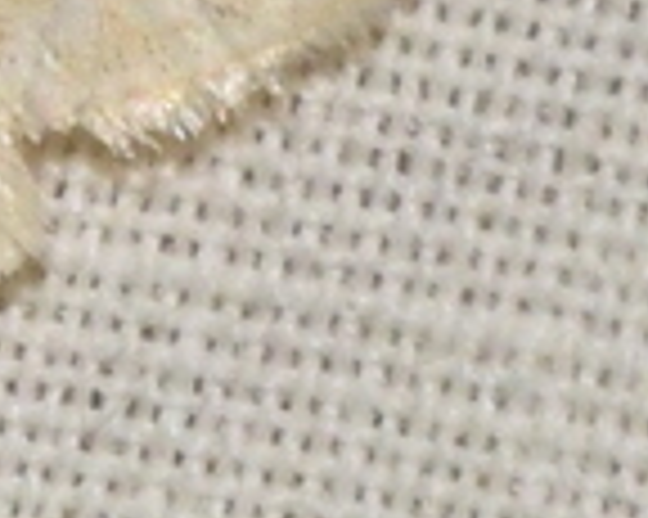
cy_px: -405
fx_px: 25241
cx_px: -387
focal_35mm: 1317
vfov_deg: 1.2
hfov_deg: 1.5
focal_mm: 140
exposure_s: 1/160
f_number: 16
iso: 800
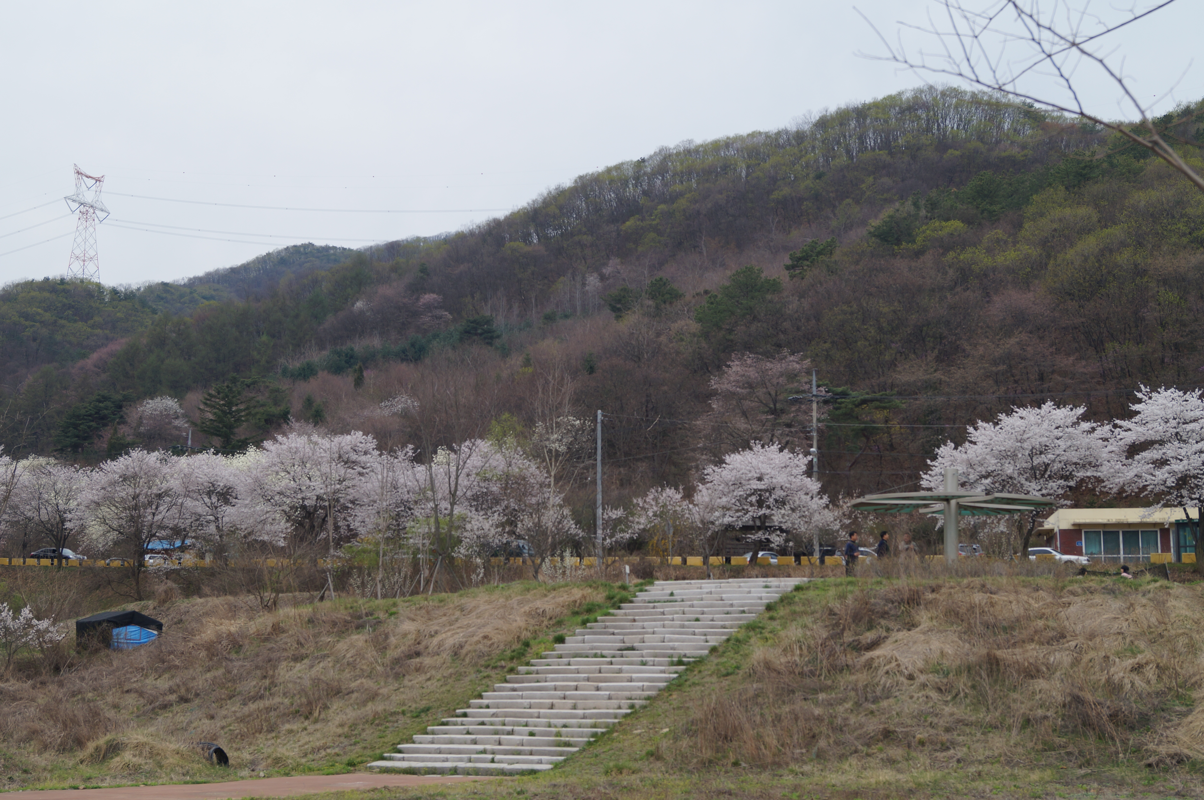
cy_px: 400
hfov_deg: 43.6
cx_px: 602
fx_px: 1503
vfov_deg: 29.8
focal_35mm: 45
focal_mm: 30
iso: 100
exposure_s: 1/100
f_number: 6.3
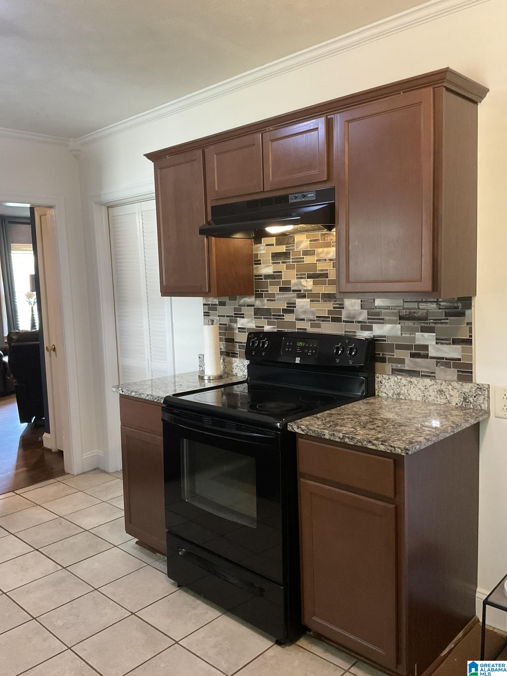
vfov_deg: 61.7
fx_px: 566
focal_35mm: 29
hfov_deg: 48.2
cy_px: 338
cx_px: 254
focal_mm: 3
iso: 200
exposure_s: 1/40
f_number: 1.8
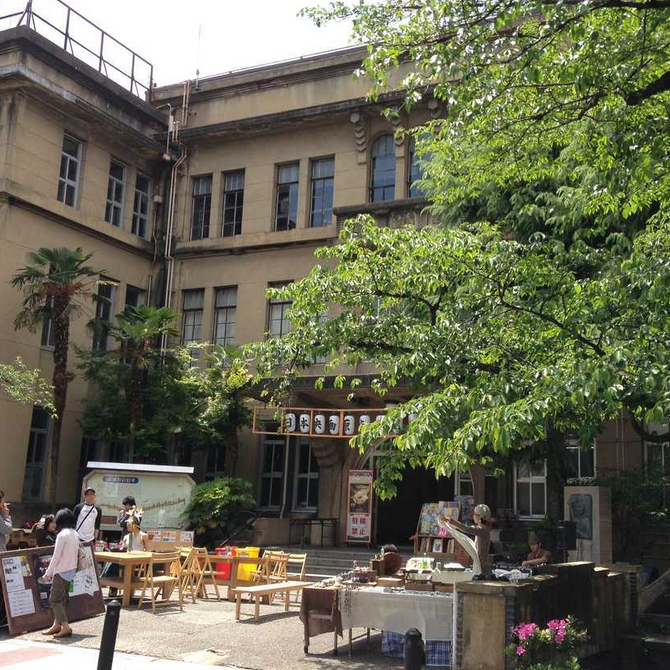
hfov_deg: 37.5
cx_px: 374
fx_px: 985
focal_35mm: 45
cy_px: 321
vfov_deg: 37.5
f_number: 2.4
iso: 50
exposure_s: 1/635
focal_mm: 4.28
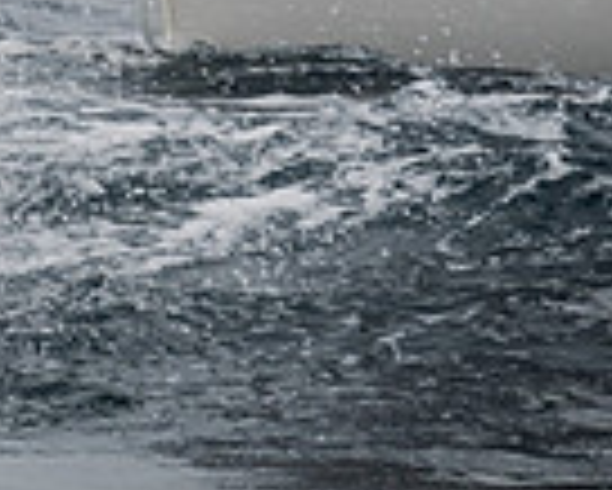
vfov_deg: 2.3
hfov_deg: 2.8
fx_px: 12416
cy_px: -504
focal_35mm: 685
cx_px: -750
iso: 160
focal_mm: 140
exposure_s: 1/640
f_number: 6.3
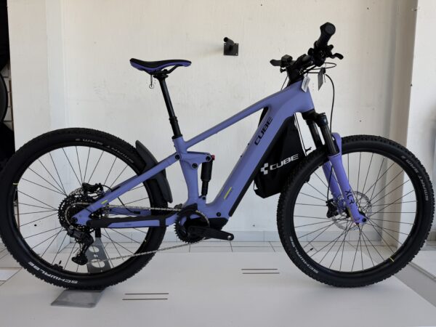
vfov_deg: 56.8
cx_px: 218
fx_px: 302
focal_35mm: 24
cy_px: 164
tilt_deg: -6.2
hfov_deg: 71.6
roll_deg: -1.1
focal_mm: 6.76
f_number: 1.78
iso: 80
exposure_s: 1/445
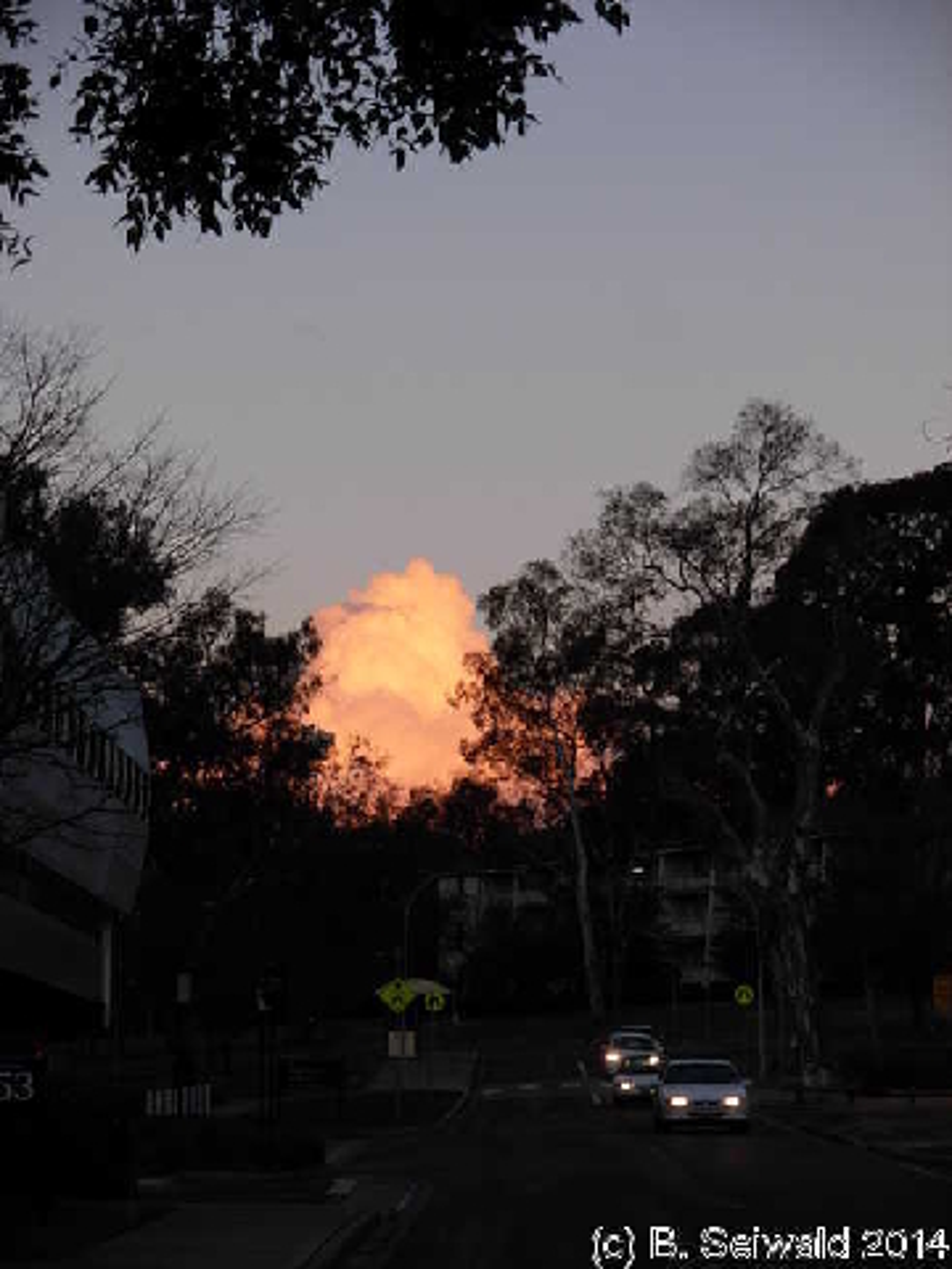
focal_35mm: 122
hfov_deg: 12.1
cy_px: 634
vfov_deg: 16.1
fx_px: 4474
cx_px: 476
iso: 79
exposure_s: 1/128
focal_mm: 20.2
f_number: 4.3
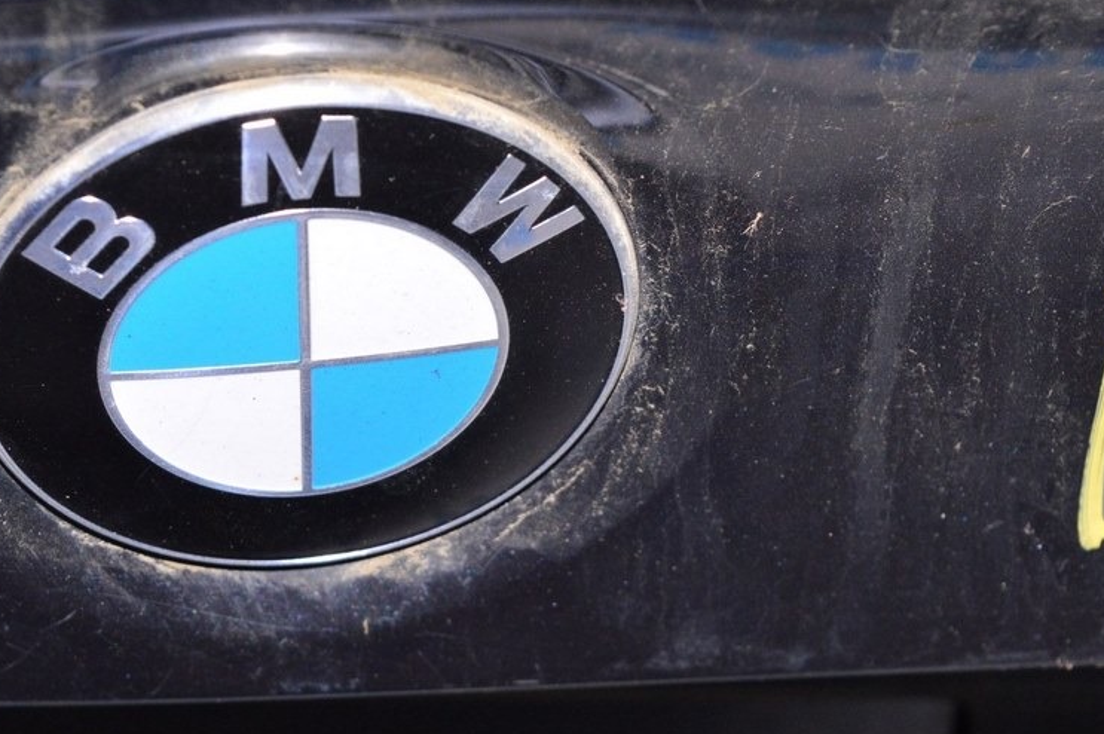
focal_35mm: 114
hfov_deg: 18.0
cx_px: 358
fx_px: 3483
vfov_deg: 12.0
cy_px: 377
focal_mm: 55
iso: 1600
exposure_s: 1/200
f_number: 8
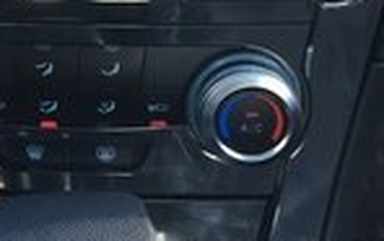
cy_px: -218
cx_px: -86
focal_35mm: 103
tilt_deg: -25.9
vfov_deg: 11.6
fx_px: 1080
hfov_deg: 19.0
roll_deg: +2.3
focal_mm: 4.15
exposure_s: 1/33
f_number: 2.2
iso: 32
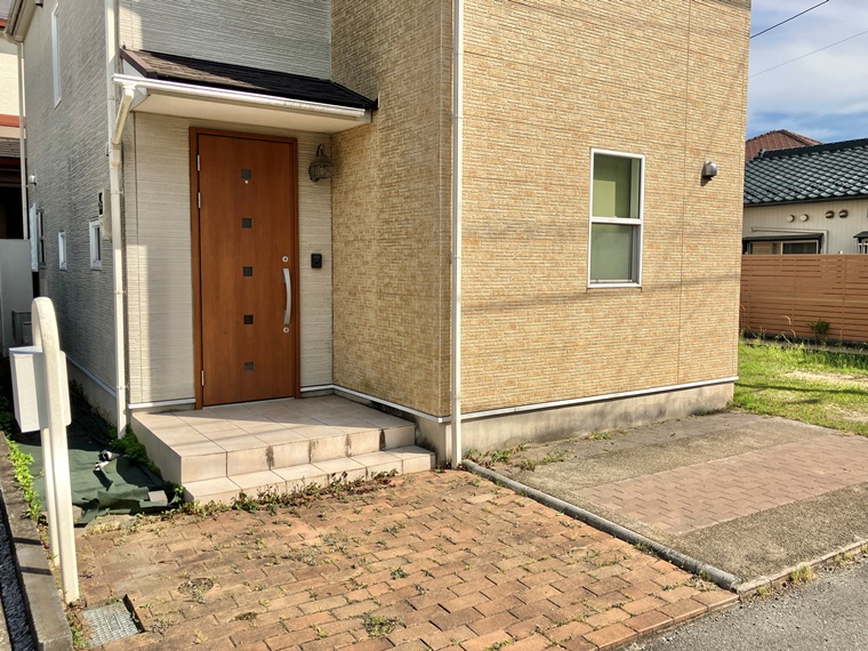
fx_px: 702
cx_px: 434
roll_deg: -0.7
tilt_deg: -4.8
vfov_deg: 49.7
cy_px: 326
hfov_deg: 63.4
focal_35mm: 28
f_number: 1.8
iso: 32
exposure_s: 1/2558
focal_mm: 3.99
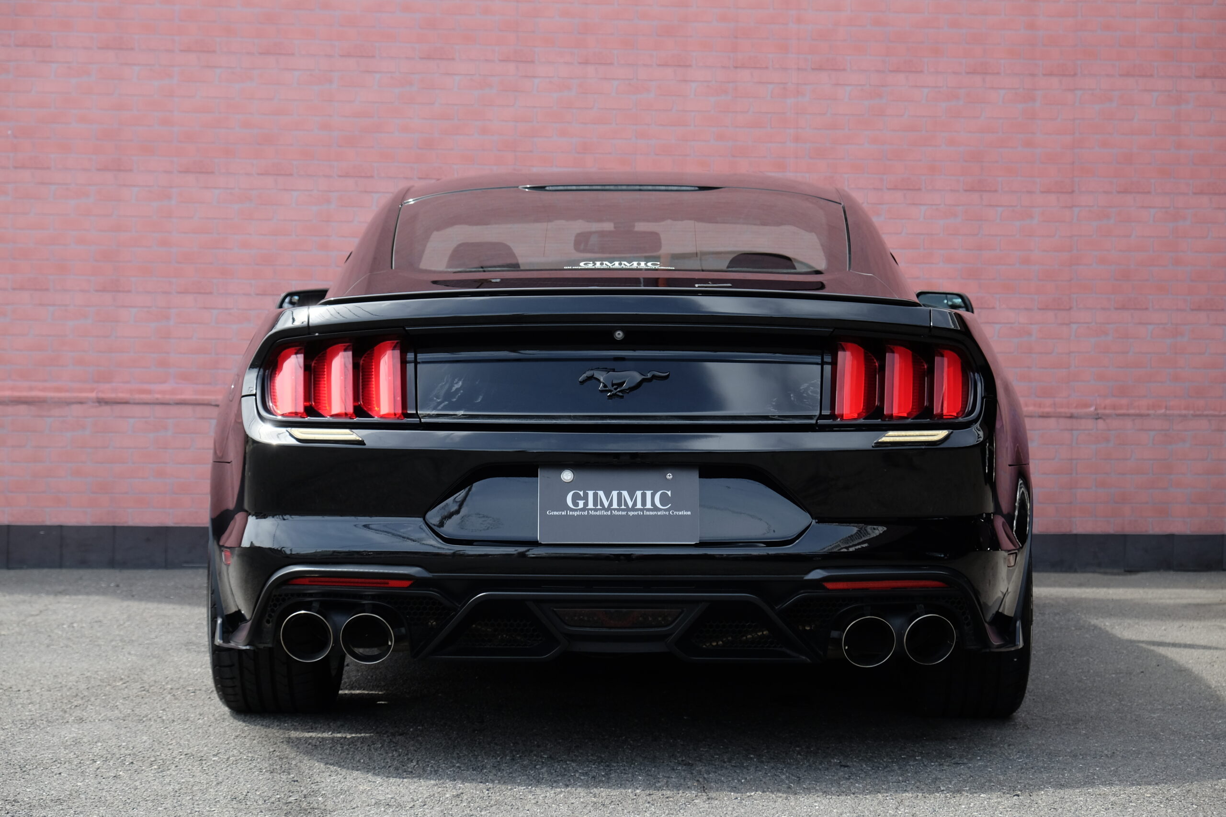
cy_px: 408
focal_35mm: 83
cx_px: 613
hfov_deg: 24.5
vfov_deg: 16.5
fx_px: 2827
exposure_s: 1/350
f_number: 5.6
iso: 400
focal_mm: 55
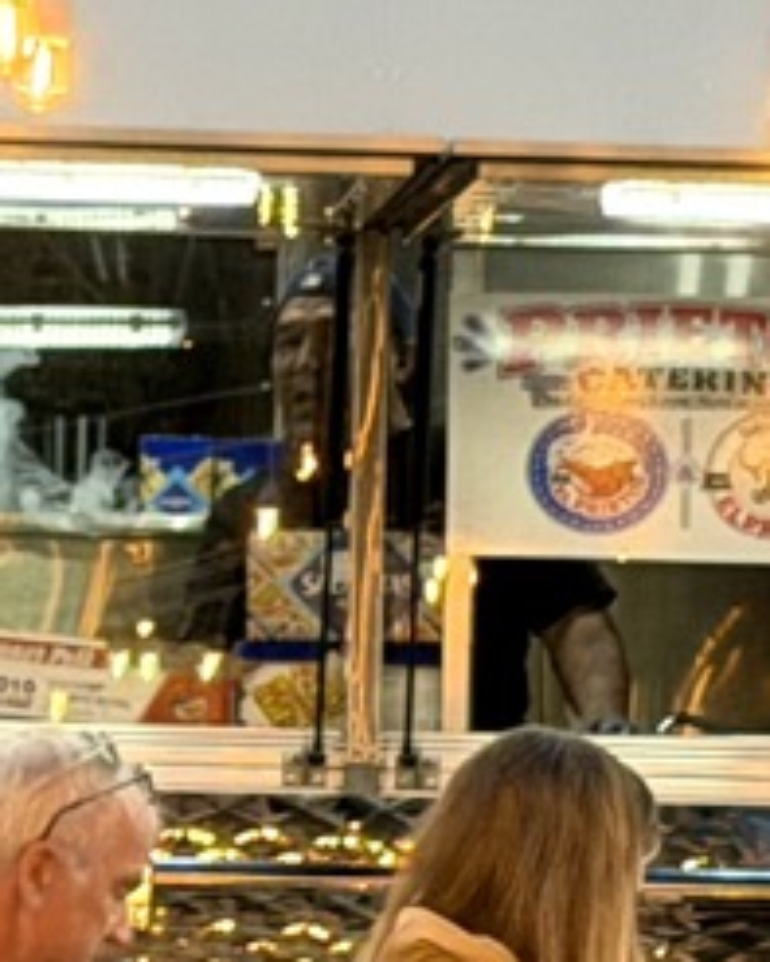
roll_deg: +1.8
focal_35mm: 267
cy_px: 763
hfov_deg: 5.8
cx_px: 539
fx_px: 7601
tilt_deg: +0.4
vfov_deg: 7.2
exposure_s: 1/59
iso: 200
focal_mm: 6.76
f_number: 1.78
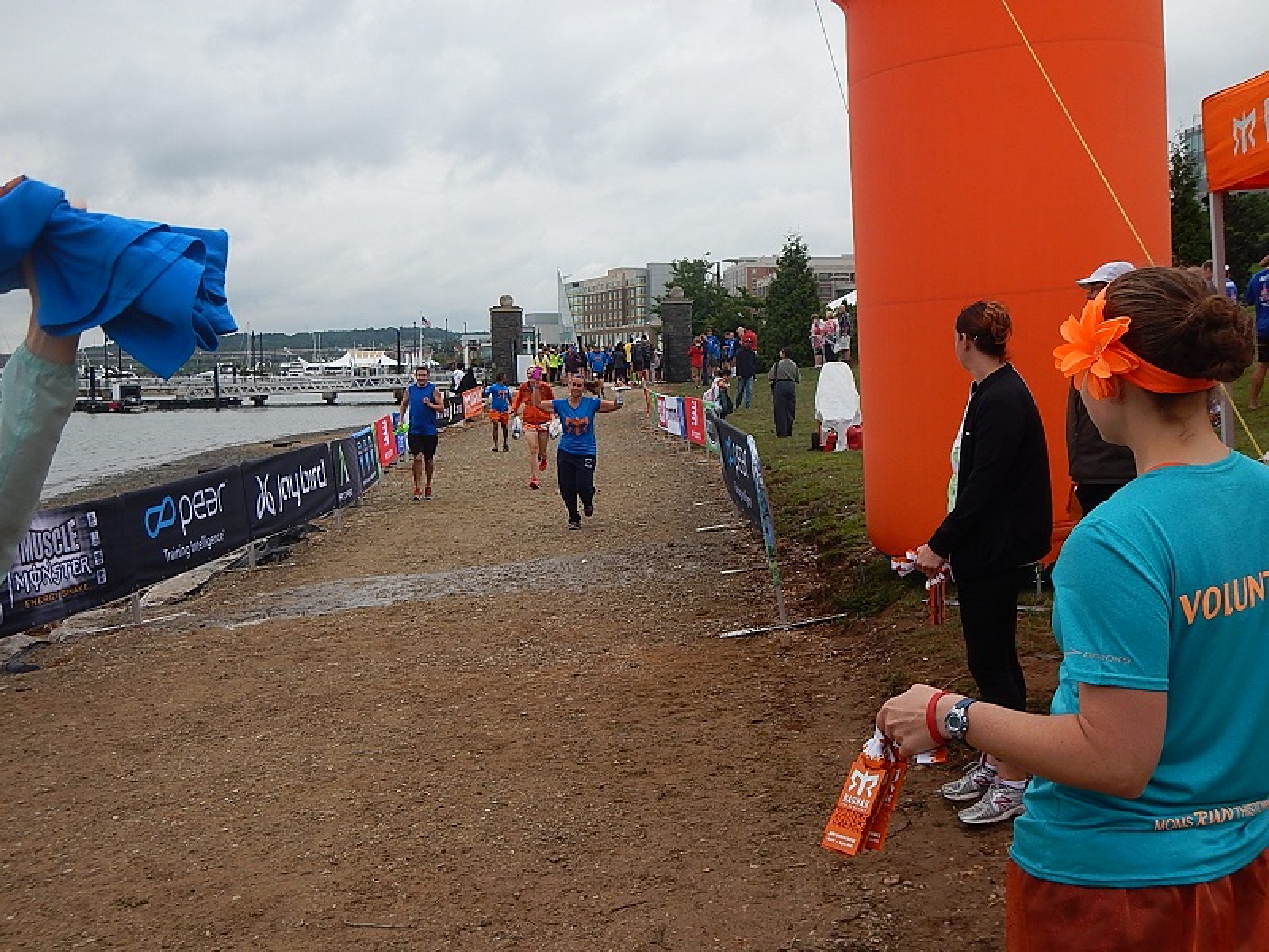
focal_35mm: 39
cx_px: 634
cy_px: 476
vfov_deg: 36.8
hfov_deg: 47.9
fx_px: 1430
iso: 125
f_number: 4
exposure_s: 1/400
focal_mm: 7
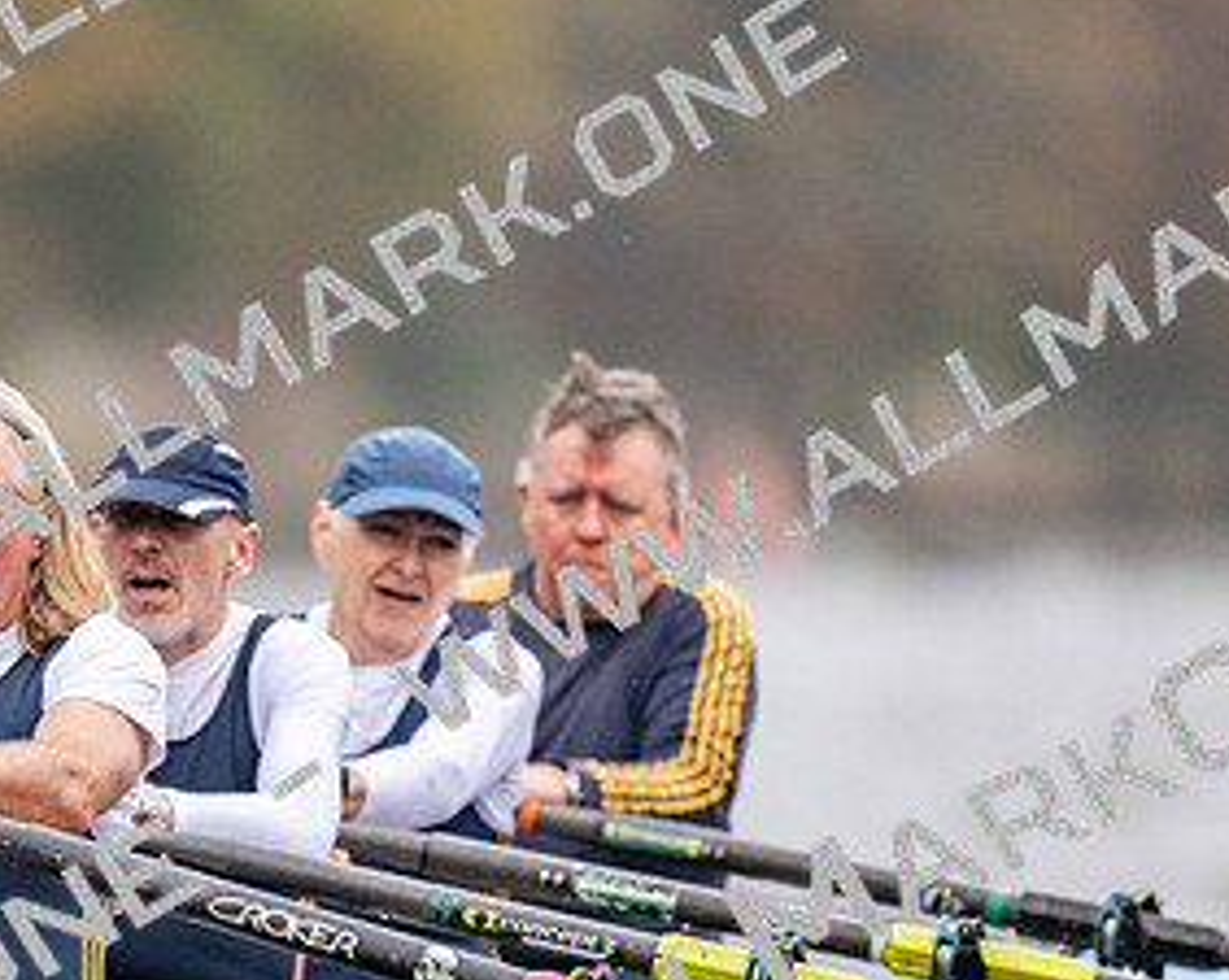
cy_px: 804
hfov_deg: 1.7
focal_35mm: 1160
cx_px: 74
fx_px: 42150
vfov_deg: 1.3
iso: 4500
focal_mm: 600
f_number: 4
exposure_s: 1/2500
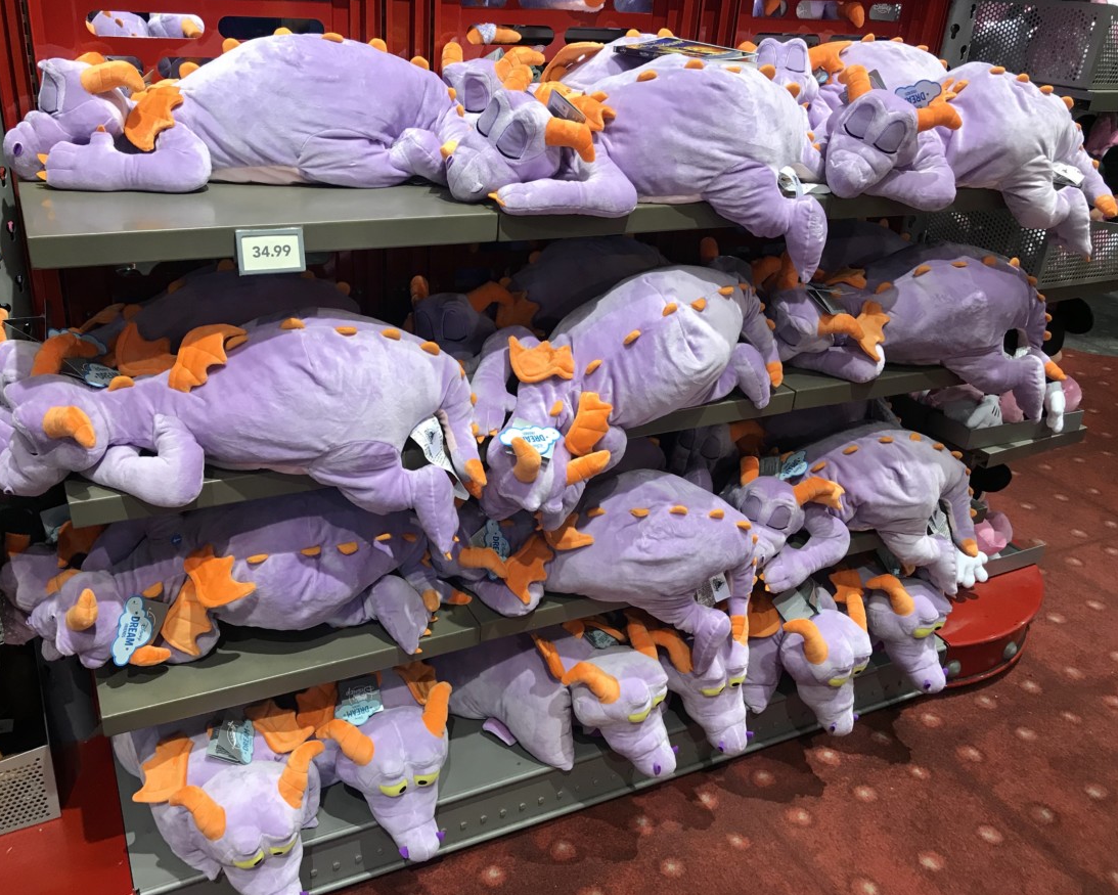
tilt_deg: -27.3
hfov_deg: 58.7
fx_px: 993
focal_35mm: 30
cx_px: 522
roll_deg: -3.0
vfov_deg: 48.5
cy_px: 444
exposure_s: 1/24
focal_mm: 3.99
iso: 32
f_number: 1.8
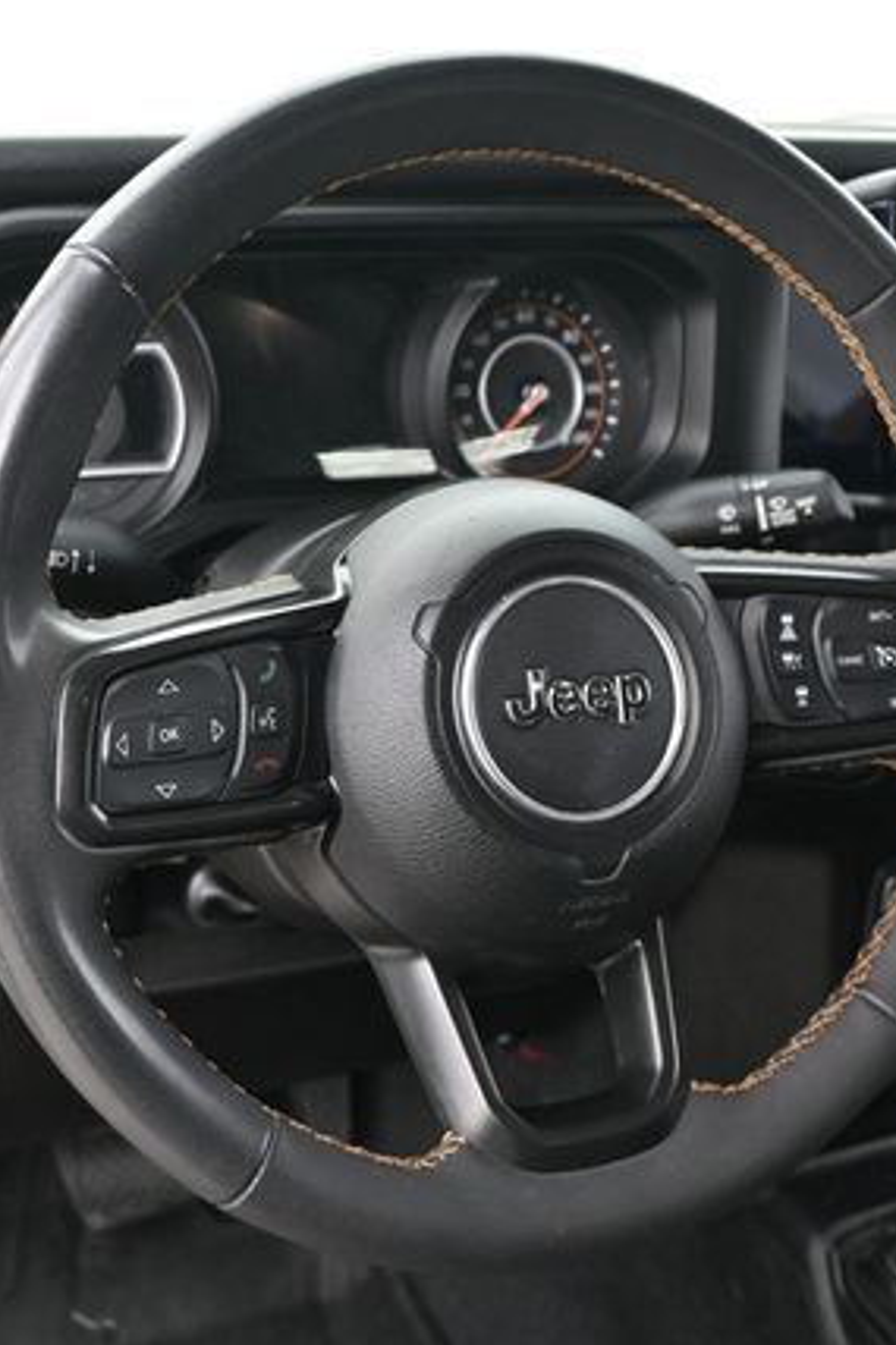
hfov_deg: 29.1
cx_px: 494
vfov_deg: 42.7
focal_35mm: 46
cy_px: 672
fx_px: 1723
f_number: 4
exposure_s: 1/250
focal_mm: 20.5
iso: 320
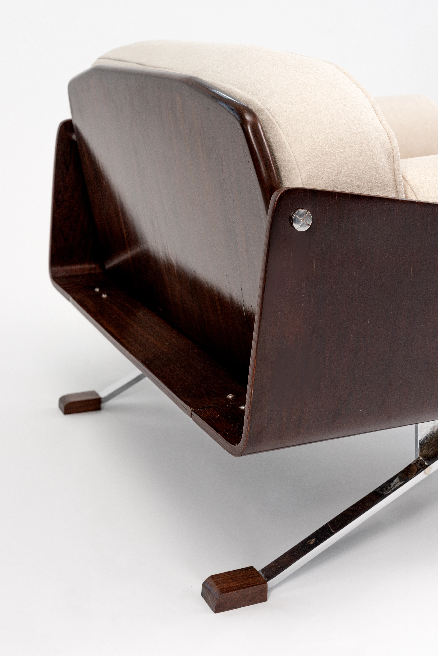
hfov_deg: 27.0
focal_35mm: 50
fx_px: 912
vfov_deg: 39.6
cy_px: 328
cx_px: 219
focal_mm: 50
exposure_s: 1/80
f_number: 8
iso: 250
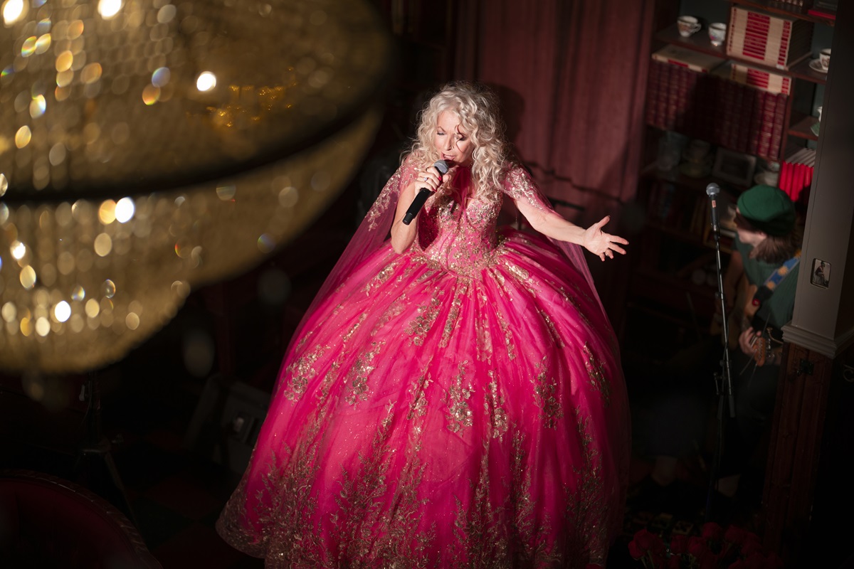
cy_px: 284
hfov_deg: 23.9
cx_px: 427
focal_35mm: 85
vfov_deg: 16.1
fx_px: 2016
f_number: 1.2
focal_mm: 85
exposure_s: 1/160
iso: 160
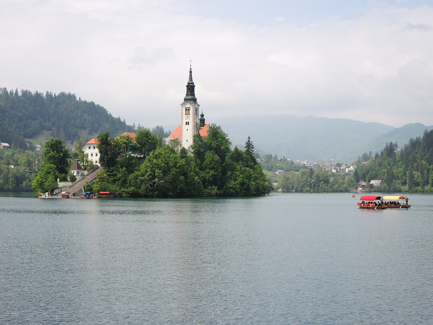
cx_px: 216
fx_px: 625
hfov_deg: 38.2
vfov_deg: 29.1
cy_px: 162
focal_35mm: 50
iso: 80
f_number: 2.8
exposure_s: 1/1000
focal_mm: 11
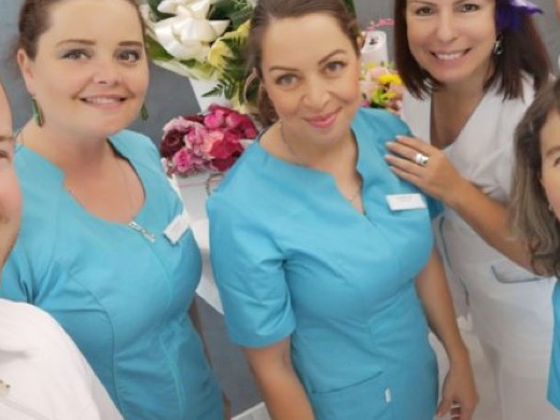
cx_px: 320
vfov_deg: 32.0
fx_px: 728
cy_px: 155
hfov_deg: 42.0
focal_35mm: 45
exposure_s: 1/36
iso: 250
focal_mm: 3.36
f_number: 2
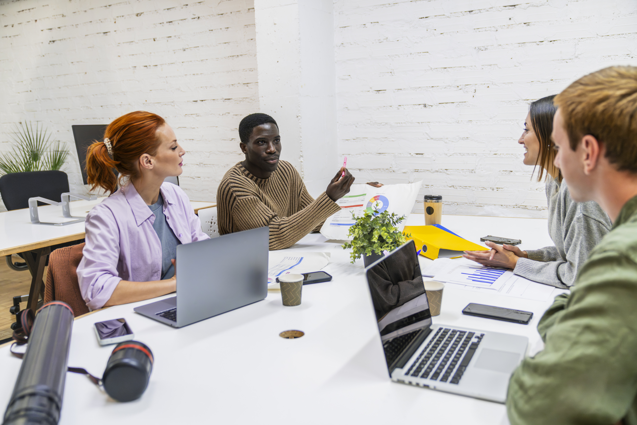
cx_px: 318
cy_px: 212
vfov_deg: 43.6
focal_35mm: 30
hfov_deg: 61.9
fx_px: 531
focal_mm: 30
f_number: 2.8
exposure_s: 1/250
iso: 2000
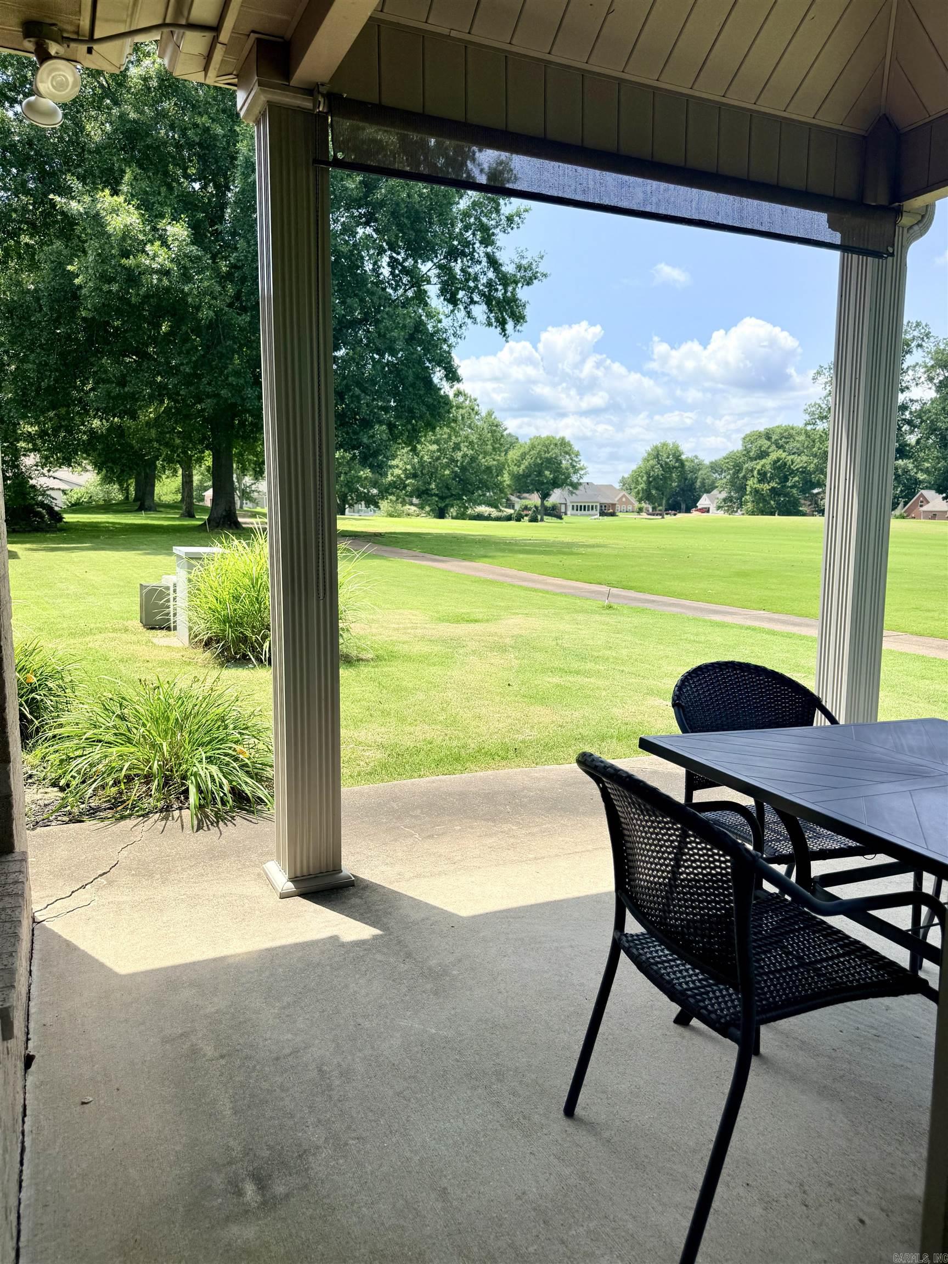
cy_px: 632
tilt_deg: -7.9
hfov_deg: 56.8
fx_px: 876
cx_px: 474
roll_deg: -0.5
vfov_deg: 71.6
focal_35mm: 24
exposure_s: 1/3021
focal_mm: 6.76
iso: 80
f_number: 1.78
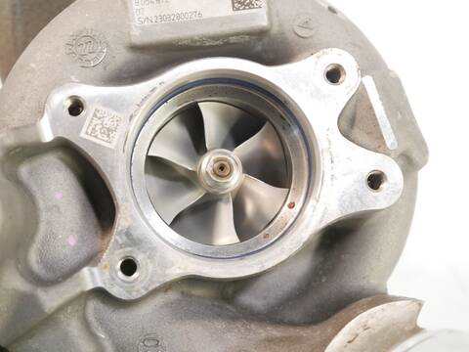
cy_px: 176
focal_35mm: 56
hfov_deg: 34.3
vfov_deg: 26.1
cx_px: 234
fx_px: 759
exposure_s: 1/100
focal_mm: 28
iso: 3200
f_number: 4.8
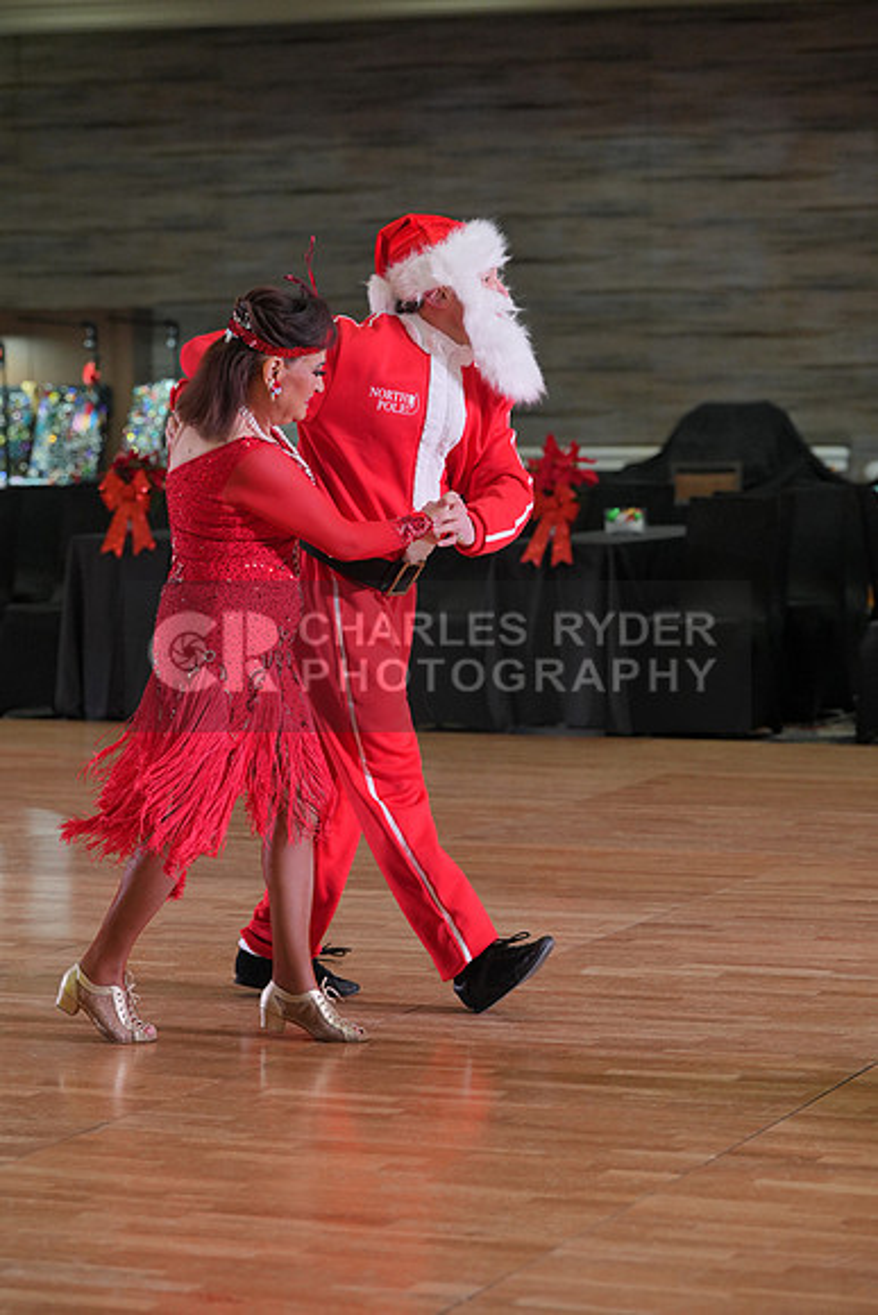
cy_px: 658
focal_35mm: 109
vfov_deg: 18.8
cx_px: 439
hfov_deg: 12.6
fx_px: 3985
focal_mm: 109
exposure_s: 1/400
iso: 1600
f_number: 4
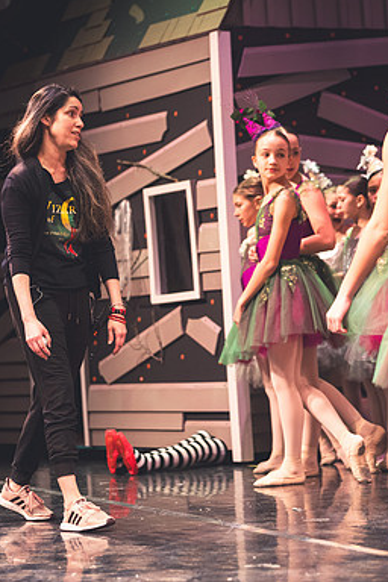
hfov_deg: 9.9
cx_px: 132
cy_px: 290
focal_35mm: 139
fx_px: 2247
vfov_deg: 14.8
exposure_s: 1/250
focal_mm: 92
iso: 2500
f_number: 2.8
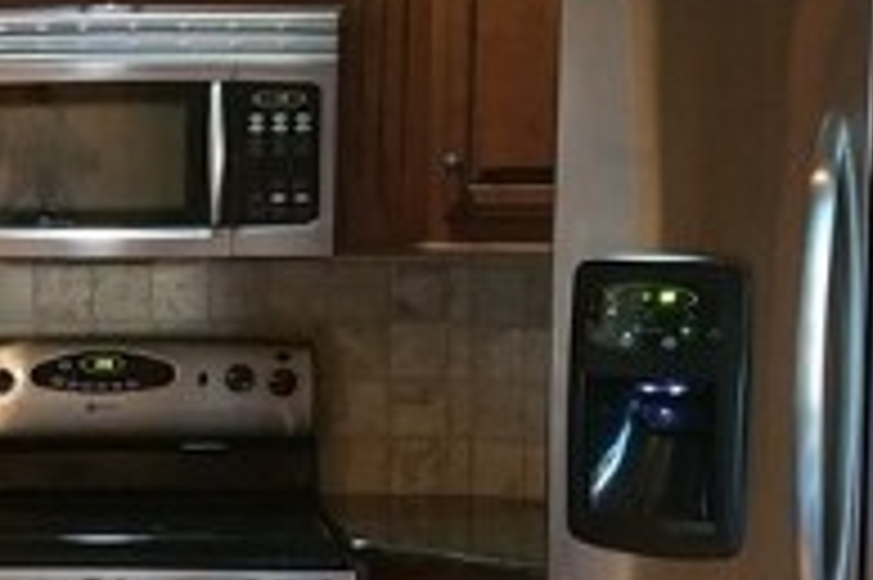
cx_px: -76
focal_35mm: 107
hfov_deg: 18.4
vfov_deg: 12.7
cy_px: 436
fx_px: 2592
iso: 200
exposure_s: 1/11
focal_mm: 4.2
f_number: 1.7
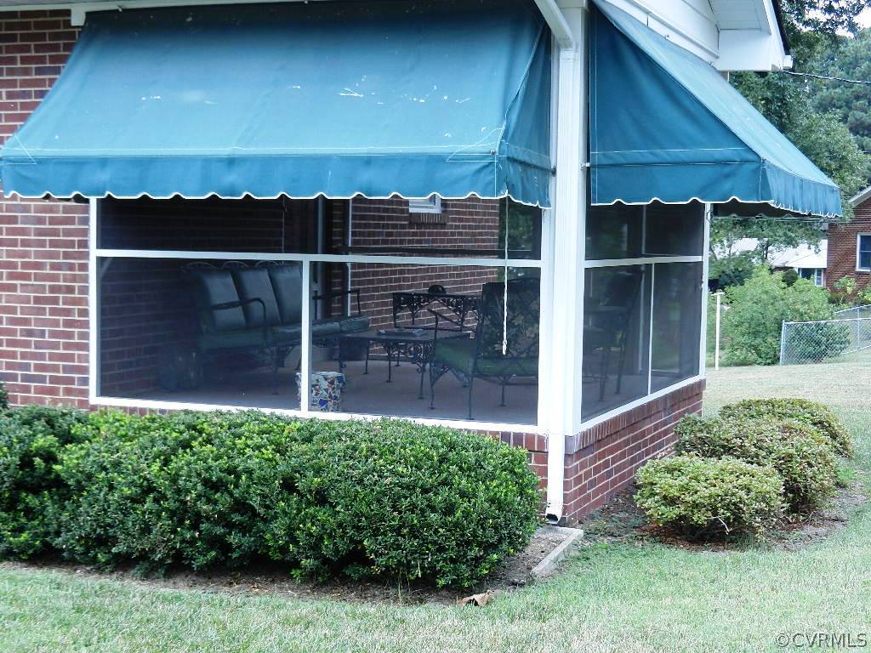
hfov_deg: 32.2
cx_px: 436
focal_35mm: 60
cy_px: 326
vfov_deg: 24.4
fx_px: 1510
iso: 160
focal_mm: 10.9
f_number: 4.5
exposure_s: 1/160
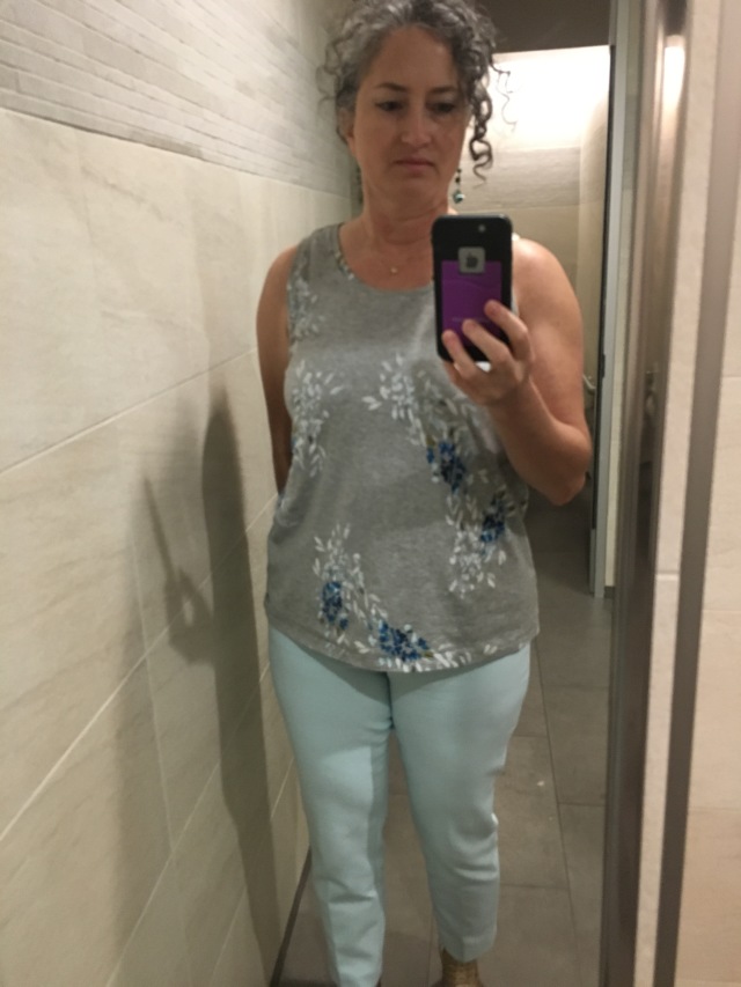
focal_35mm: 29
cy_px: 494
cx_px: 370
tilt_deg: -17.1
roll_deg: +2.8
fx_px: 828
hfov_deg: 48.2
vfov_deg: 61.7
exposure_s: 1/30
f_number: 2.2
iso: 200
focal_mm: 4.15
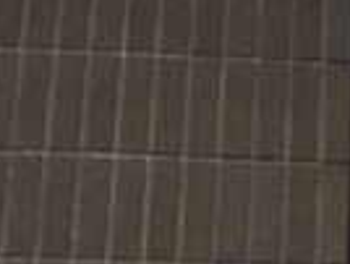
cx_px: 658
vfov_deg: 9.8
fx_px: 1448
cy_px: 480
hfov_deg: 12.4
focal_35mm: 143
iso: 800
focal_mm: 2.87
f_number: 2.2
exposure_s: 1/17
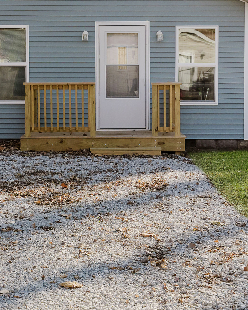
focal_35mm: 84
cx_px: 94
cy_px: 48
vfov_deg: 22.3
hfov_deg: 18.3
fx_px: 771
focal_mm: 30
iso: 320
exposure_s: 1/2500
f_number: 5.6
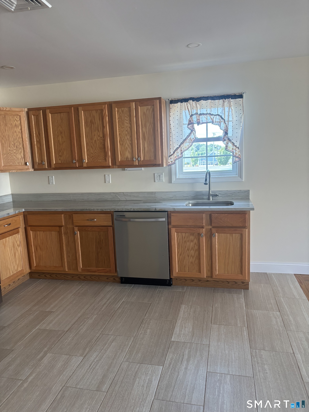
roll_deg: +2.3
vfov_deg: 67.3
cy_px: 206
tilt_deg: -7.9
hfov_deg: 53.1
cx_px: 154
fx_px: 309
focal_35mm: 26
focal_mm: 5.96
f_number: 1.6
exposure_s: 1/107
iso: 125
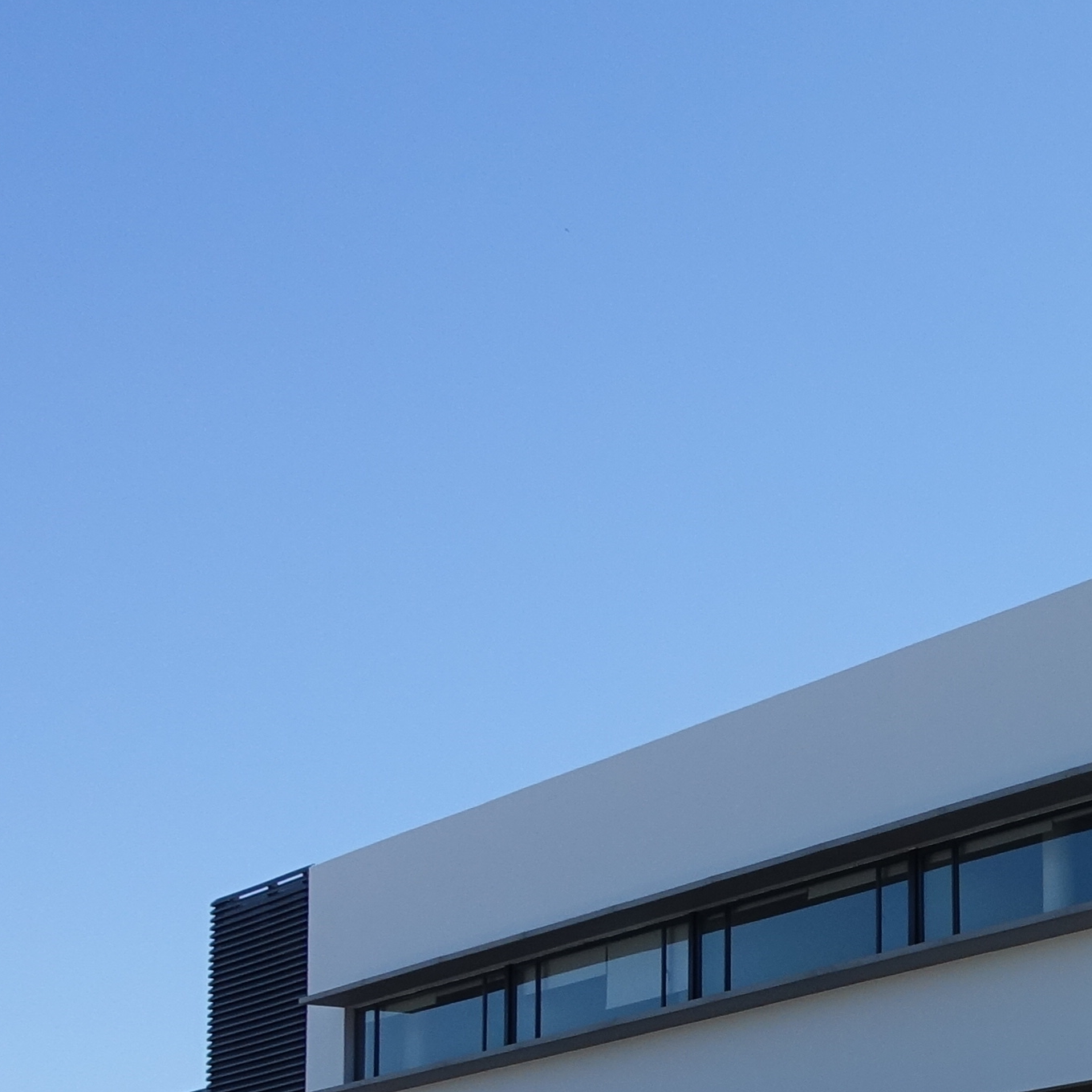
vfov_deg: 20.2
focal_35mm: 82
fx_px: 2927
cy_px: 1209
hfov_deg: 17.8
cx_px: 1837
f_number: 5.6
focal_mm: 8.8
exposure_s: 1/500
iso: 125
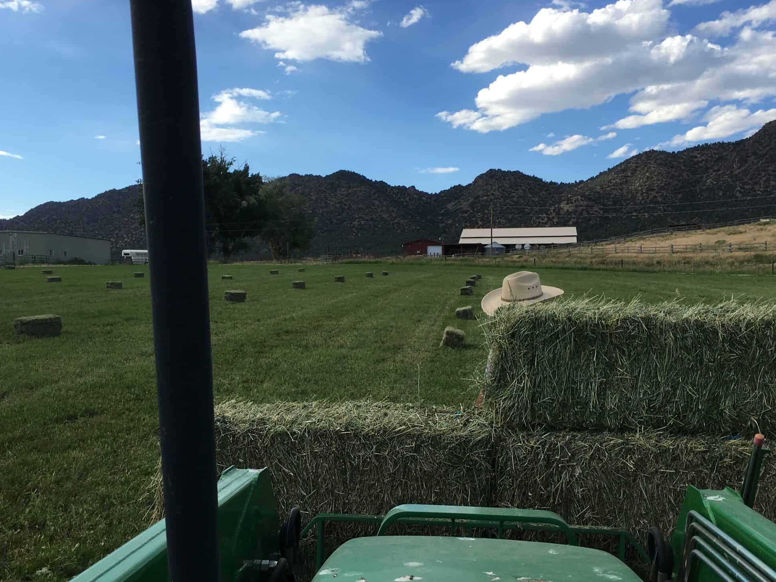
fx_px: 852
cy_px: 321
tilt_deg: -3.3
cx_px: 402
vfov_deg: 37.7
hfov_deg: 49.0
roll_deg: +0.1
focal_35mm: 38
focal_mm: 4.15
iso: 25
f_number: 2.2
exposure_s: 1/938
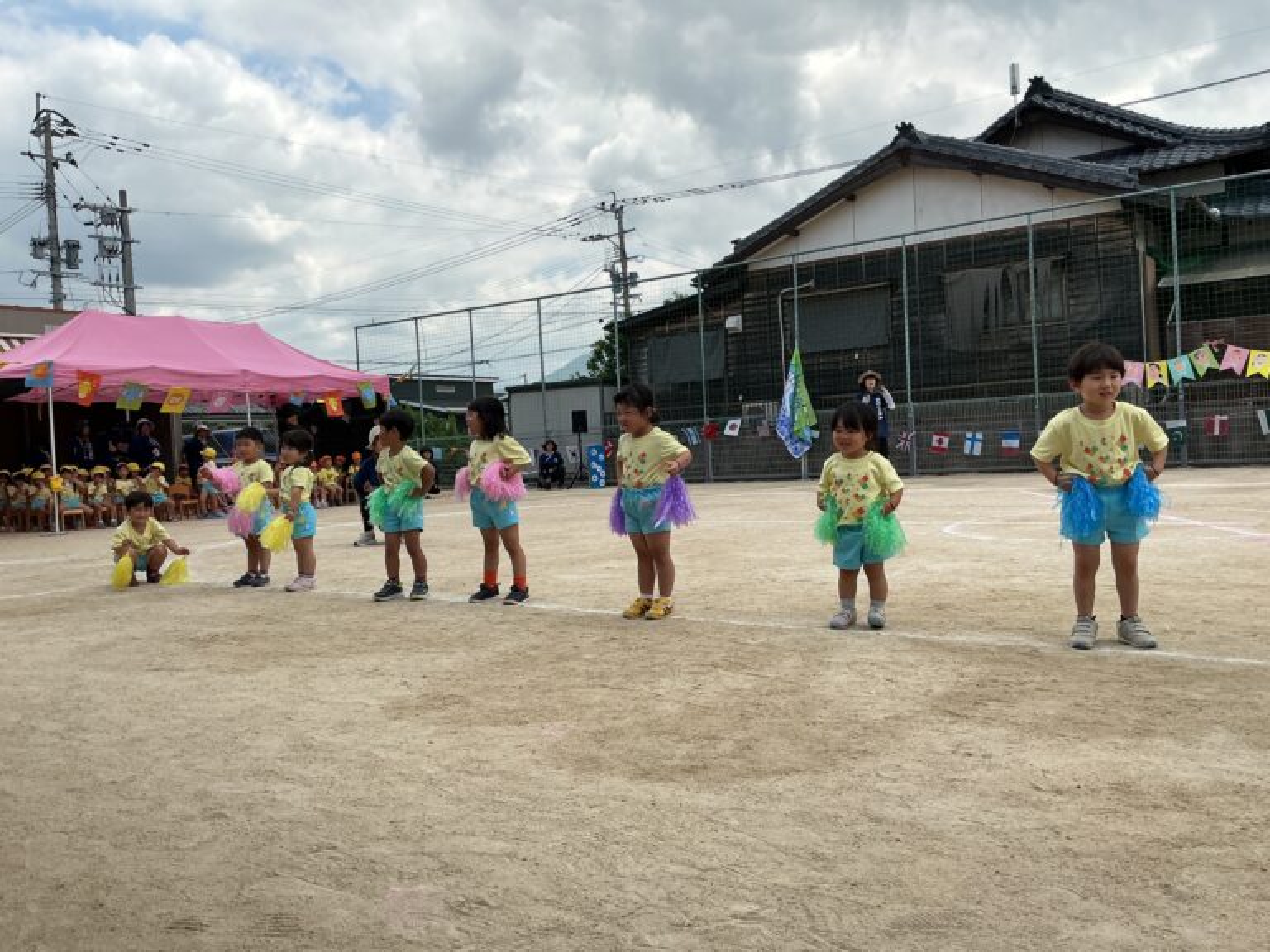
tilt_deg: -1.5
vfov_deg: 48.2
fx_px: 1064
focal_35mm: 29
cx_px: 635
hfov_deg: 61.7
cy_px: 476
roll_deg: +3.5
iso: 25
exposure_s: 1/1984
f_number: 1.8
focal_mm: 3
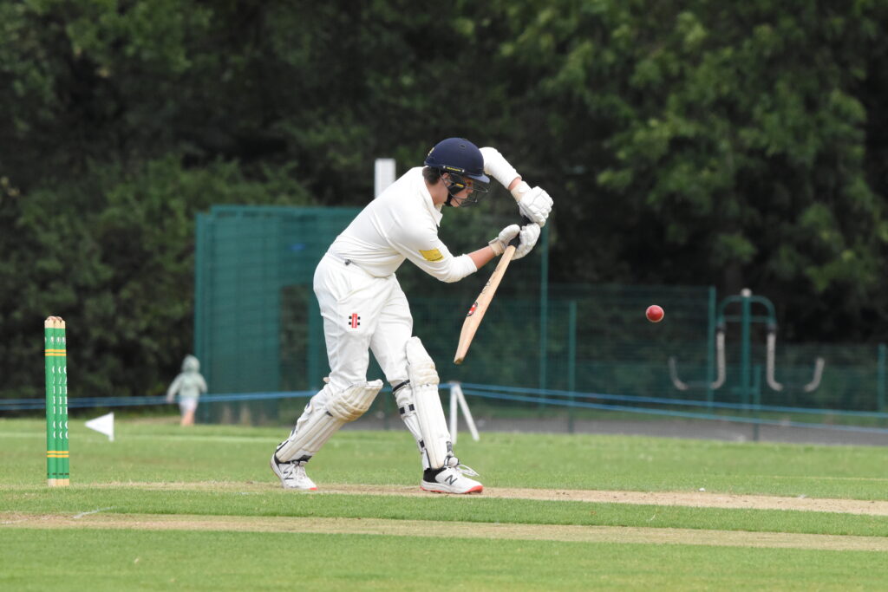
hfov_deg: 4.0
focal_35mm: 510
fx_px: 12581
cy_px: 296
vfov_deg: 2.7
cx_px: 444
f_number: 9
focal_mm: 340
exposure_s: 1/4000
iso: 3200
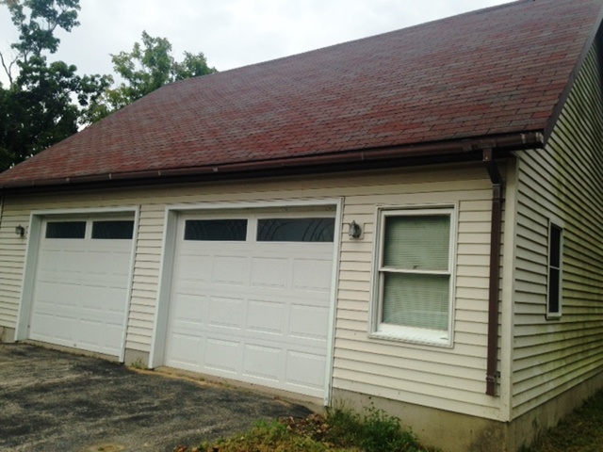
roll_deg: -3.7
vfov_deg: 42.9
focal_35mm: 33
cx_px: 302
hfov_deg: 55.4
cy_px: 226
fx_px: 575
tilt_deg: +4.2
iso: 50
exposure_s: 1/1106
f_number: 2.4
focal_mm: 4.12
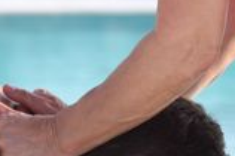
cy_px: 80
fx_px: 2224
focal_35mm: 341
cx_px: 201
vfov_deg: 4.0
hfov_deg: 6.0
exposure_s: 1/500
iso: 200
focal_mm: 105
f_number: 5.3
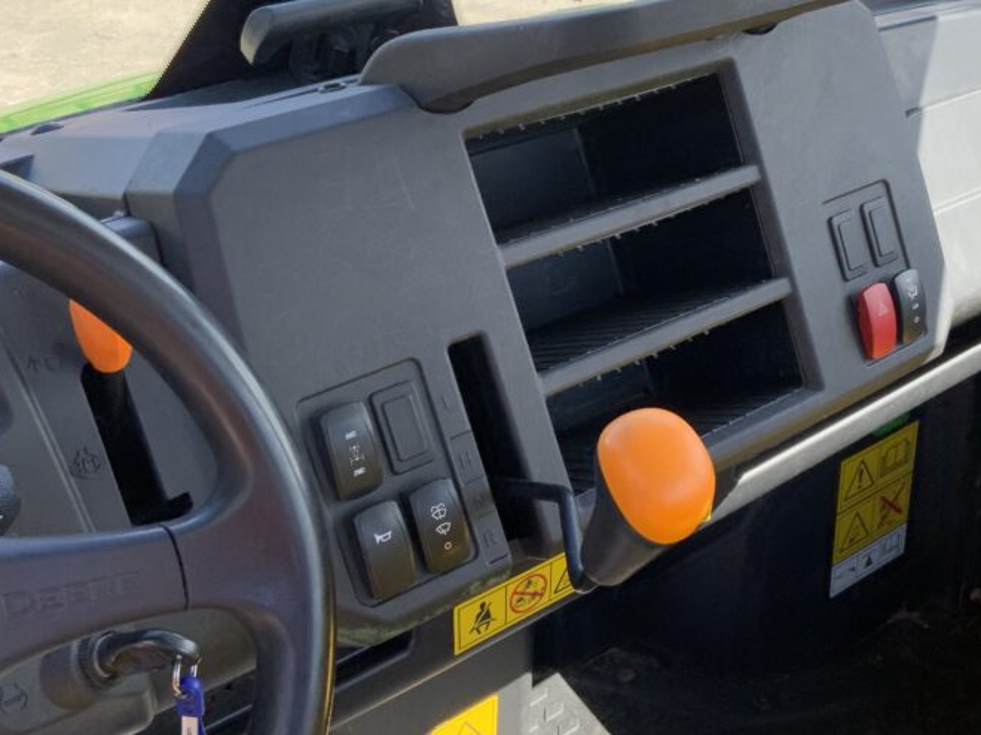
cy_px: 333
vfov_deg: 32.2
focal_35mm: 45
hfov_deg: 41.9
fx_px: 1275
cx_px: 575
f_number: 1.8
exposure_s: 1/225
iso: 16
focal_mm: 3
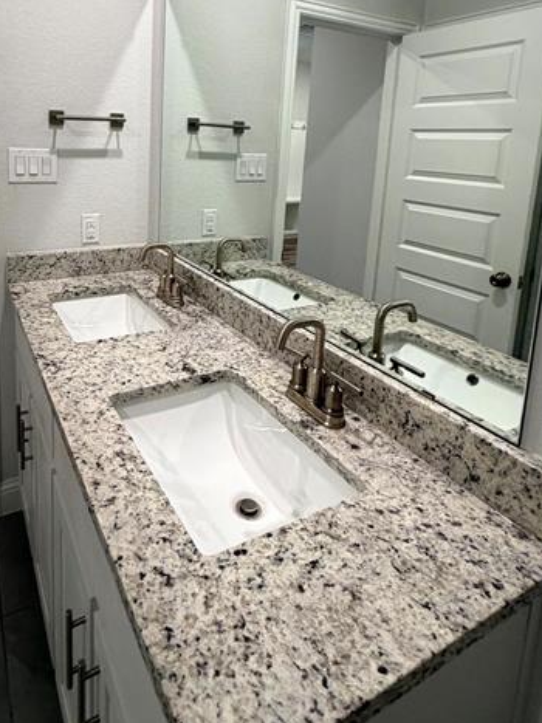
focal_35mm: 23
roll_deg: -3.5
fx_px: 480
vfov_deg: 70.5
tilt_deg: -7.6
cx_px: 191
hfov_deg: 57.8
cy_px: 211
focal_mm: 2.22
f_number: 2.2
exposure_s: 1/120
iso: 250
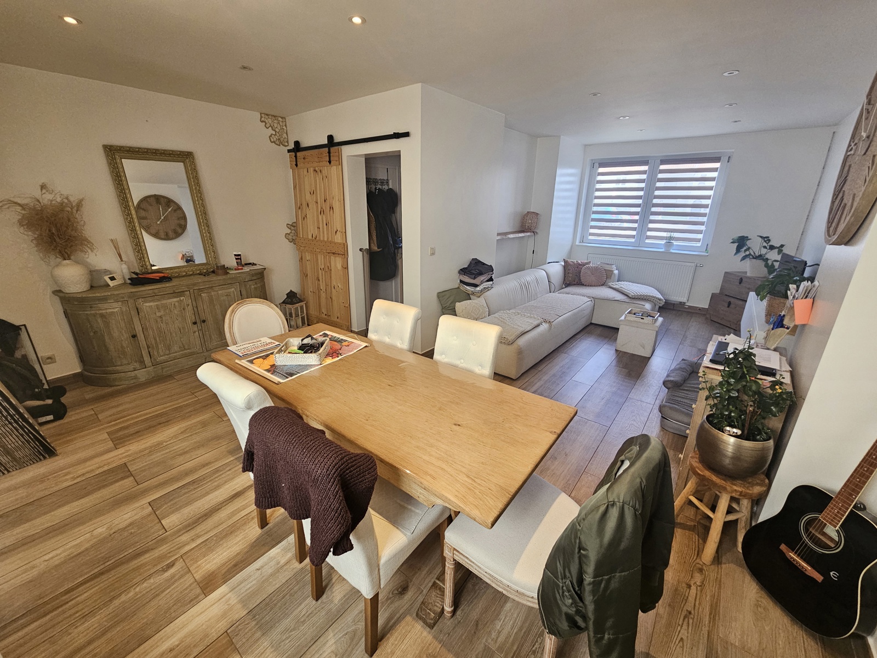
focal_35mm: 13
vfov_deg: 89.9
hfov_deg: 106.2
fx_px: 329
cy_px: 329
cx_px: 438
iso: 250
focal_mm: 2.2
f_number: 2.2
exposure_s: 1/70.8
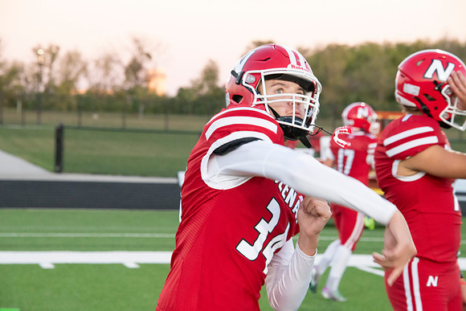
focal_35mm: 160
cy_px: 156
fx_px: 2071
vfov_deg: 8.6
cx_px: 233
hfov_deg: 12.8
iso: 8000
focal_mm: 160
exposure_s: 1/400
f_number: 9
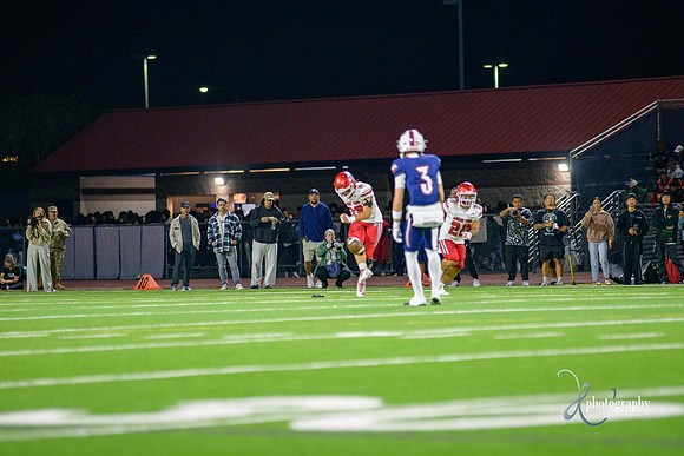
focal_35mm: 231
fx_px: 4386
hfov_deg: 8.9
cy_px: 244
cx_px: 352
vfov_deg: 6.0
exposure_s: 1/320
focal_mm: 180
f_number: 2.8
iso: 2000
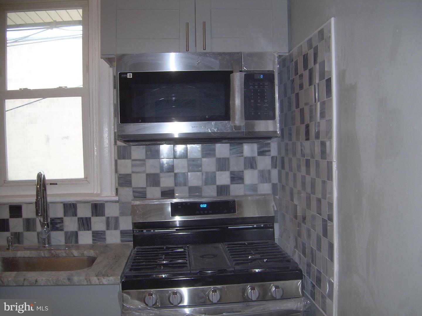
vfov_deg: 37.7
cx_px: 211
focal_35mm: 38
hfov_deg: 49.0
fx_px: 463
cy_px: 158
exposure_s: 1/60
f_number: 2.8
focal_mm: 6.3
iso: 50
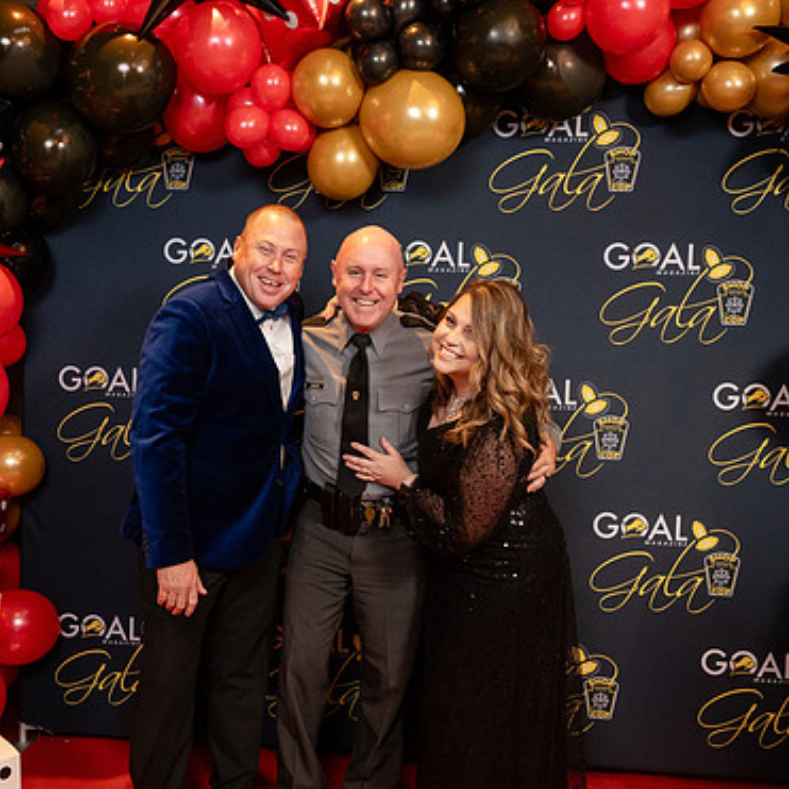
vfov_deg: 47.2
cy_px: 423
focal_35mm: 35
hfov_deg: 47.0
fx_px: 903
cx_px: 320
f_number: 5.6
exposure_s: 1/125
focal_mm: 24
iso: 3200
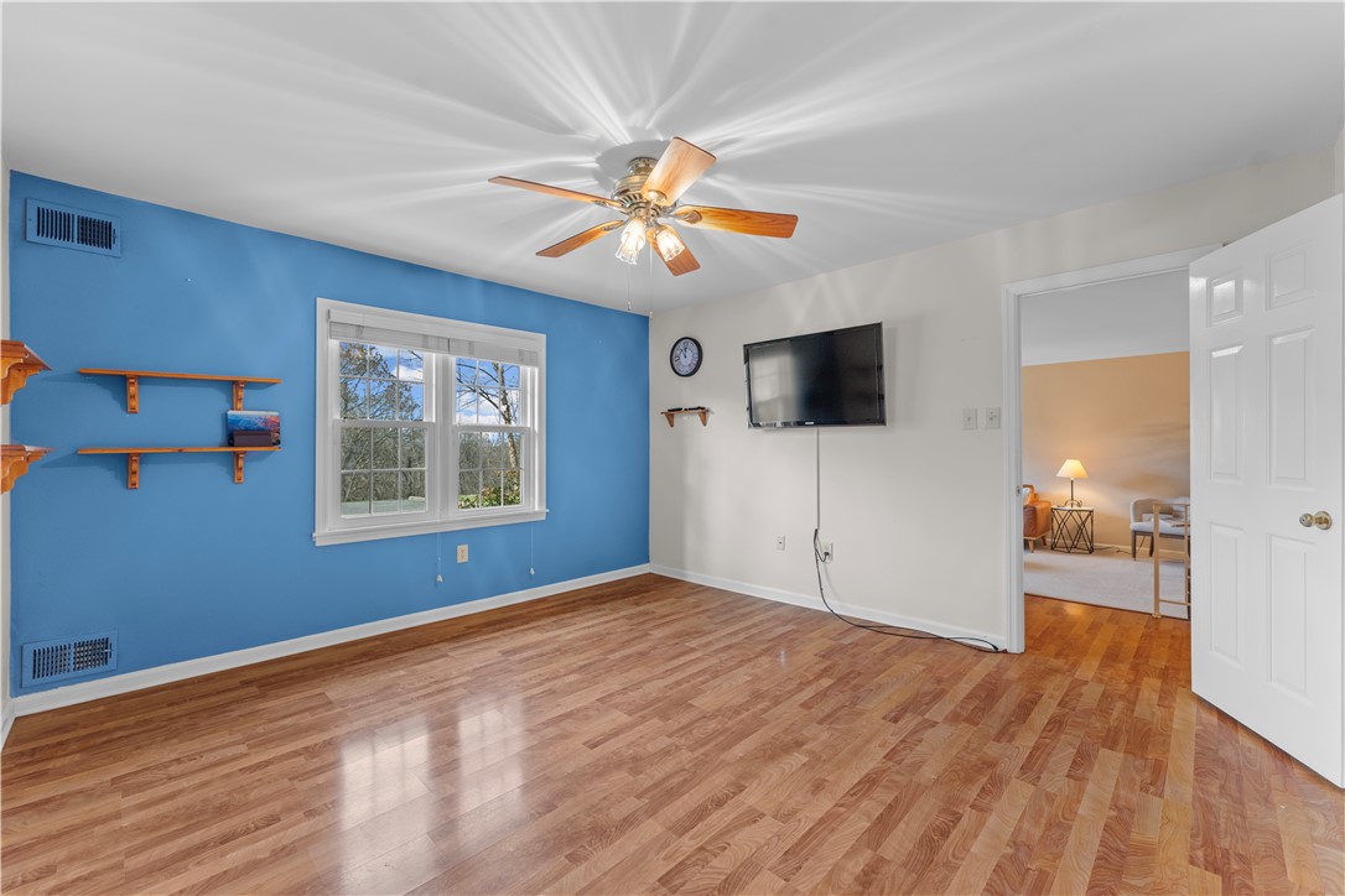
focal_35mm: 14
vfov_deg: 81.2
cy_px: 448
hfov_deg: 104.3
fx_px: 523
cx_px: 672
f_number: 7.1
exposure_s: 1/4
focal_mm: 14
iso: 800
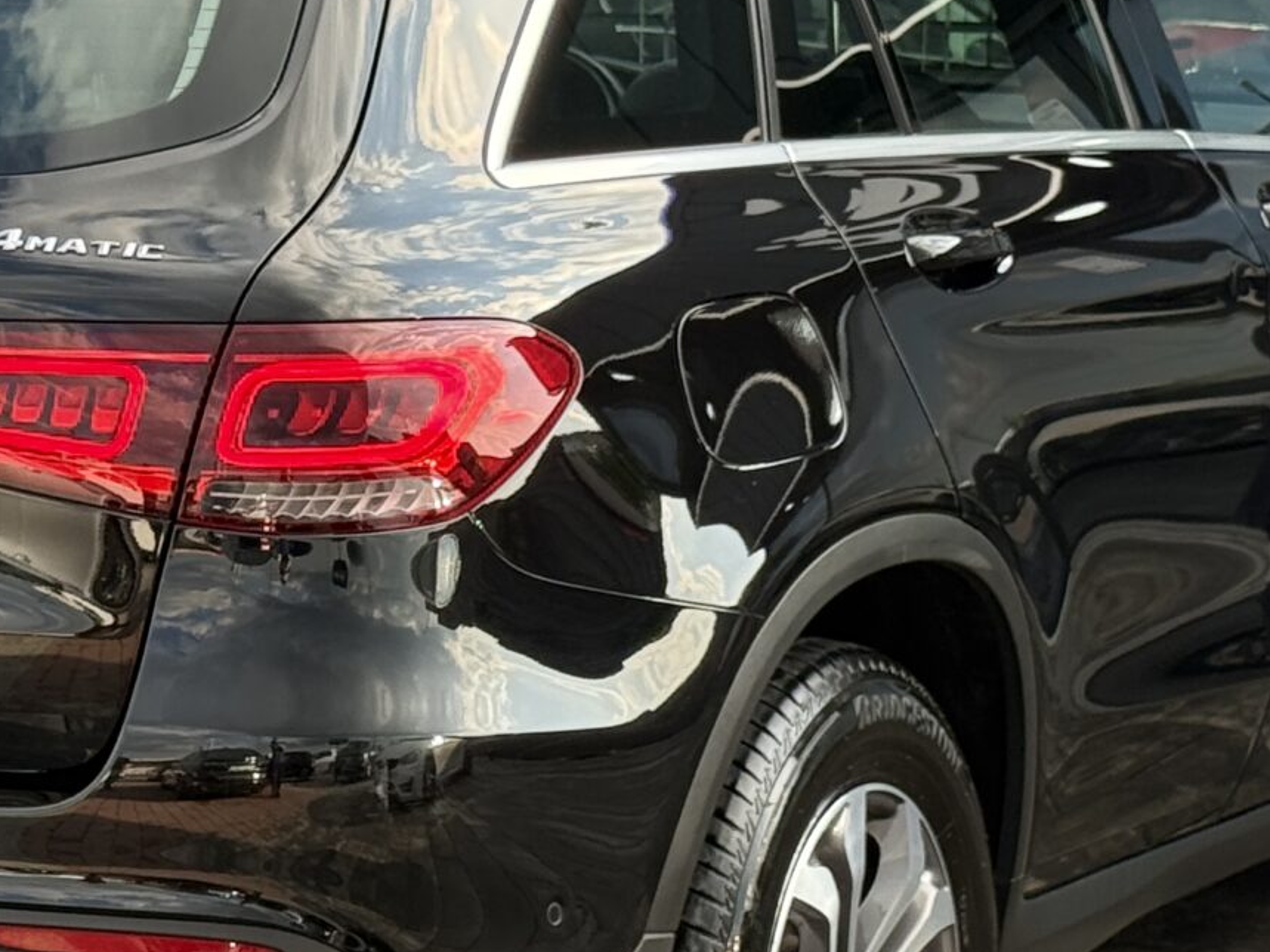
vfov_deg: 10.4
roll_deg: -0.7
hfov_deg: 13.8
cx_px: 373
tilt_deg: -5.7
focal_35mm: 143
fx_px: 5246
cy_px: 451
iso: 100
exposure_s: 1/646
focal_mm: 6.76
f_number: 1.78
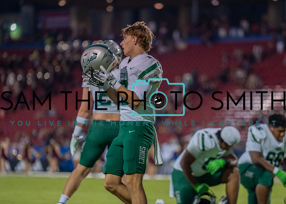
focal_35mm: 217
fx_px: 1766
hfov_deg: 9.3
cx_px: 150
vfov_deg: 6.6
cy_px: 117
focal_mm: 180
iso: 2000
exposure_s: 1/2000
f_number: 2.8
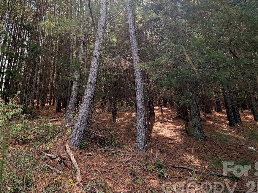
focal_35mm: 24
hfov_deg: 67.9
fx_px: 179
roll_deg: -3.9
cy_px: 38
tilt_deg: +19.4
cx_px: 71
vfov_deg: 53.0
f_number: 2.2
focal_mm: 2.22
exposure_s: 1/231
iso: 50
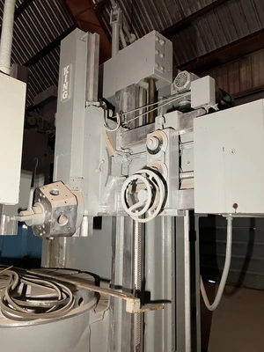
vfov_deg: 63.4
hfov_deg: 49.7
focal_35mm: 28
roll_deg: -0.1
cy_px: 176
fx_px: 285
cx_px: 132
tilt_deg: +9.3
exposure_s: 1/28
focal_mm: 3.99
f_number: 1.8
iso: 400
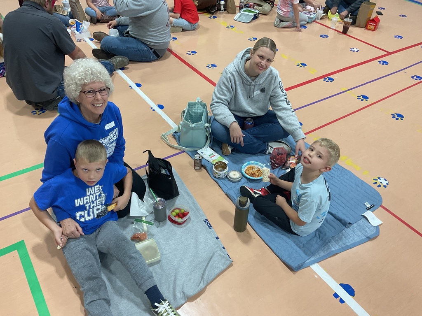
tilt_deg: -40.9
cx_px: 211
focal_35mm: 29
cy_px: 158
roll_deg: -2.6
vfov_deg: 48.2
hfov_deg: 61.7
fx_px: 354
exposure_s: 1/60
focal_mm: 3
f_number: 1.8
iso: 50
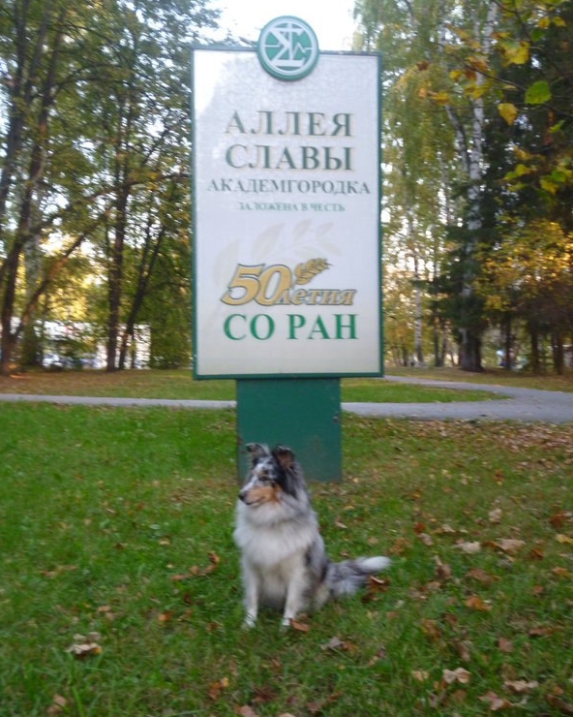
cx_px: 287
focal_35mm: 38
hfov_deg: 39.2
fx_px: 806
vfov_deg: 47.9
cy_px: 382
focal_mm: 6.4
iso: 400
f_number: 3.5
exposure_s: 1/60
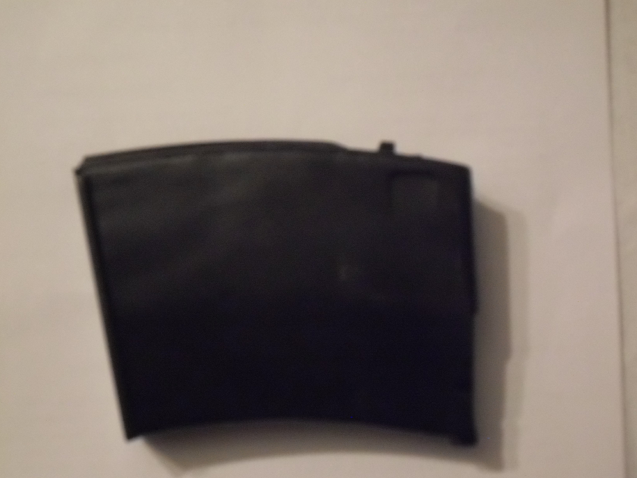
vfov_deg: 22.3
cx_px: 333
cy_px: 263
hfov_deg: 29.4
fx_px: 1215
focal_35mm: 66
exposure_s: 1/1.43
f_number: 3.7
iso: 200
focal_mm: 10.1
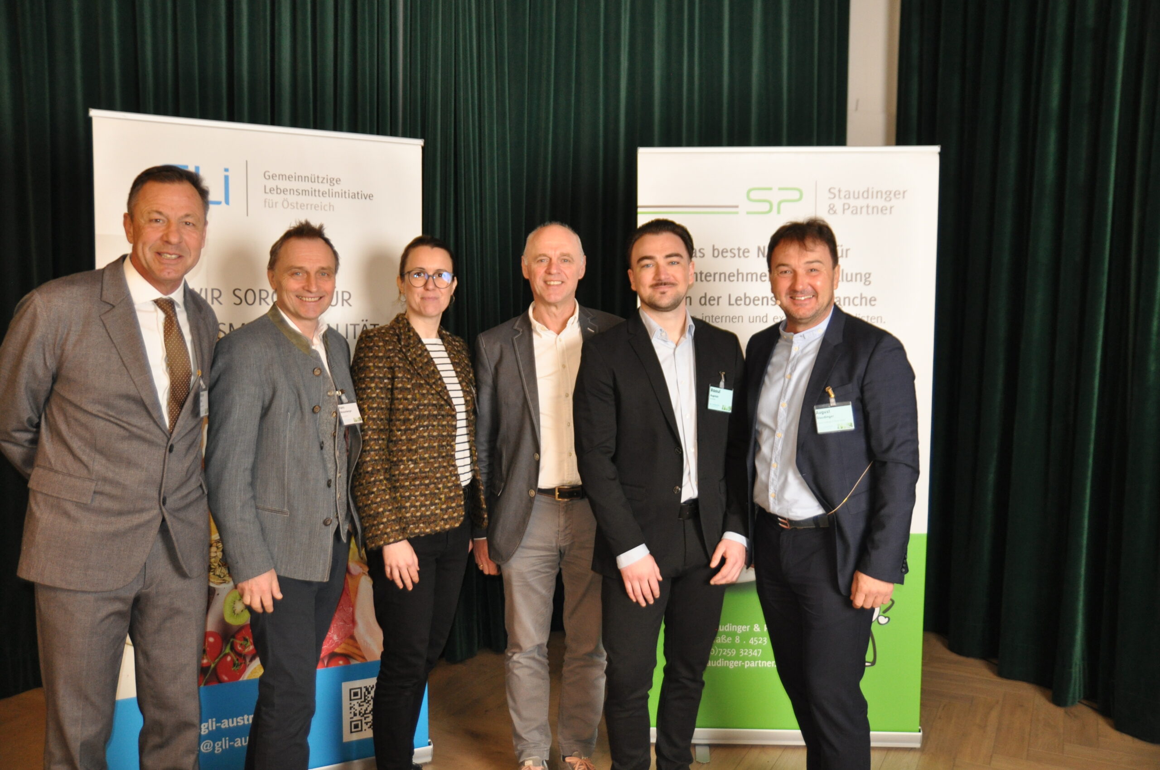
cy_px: 385
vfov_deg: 39.9
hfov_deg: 57.3
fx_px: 1062
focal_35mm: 33
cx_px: 580
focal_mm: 22
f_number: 2.8
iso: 800
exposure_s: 1/60
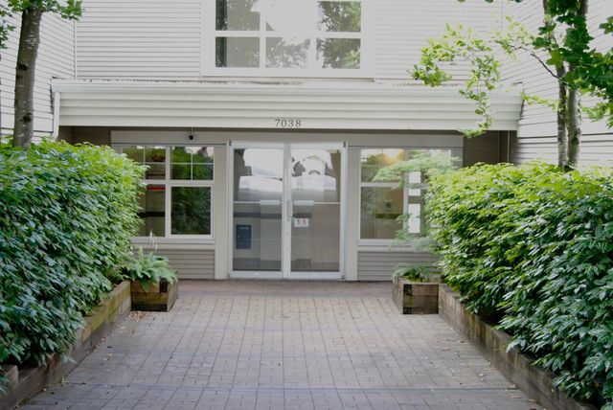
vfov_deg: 19.8
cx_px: 306
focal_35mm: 69
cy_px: 205
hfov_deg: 29.2
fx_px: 1176
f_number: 5.3
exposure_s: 1/25
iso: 400
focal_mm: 46
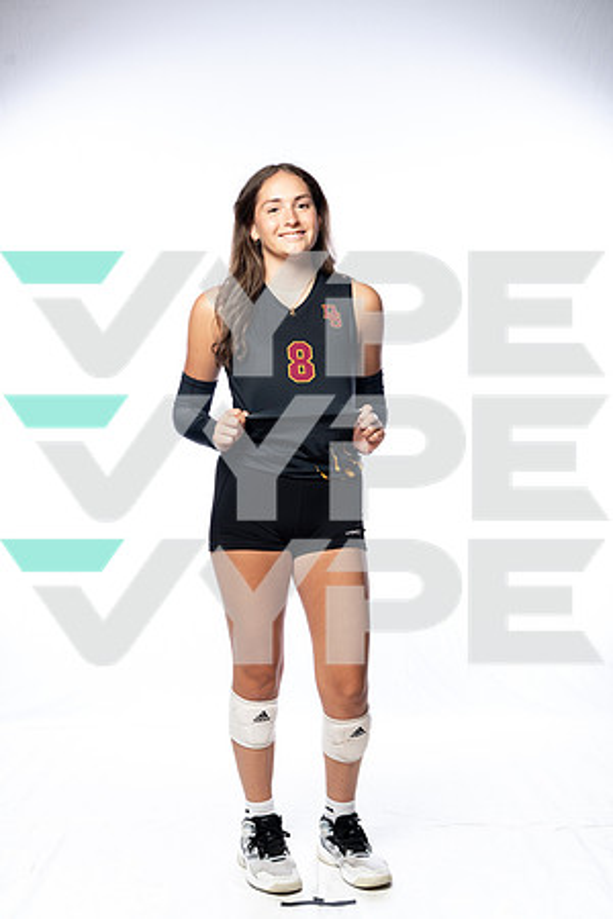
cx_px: 306
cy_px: 460
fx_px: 1277
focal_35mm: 50
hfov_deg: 27.0
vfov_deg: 39.6
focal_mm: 50
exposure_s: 1/250
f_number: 5.6
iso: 640
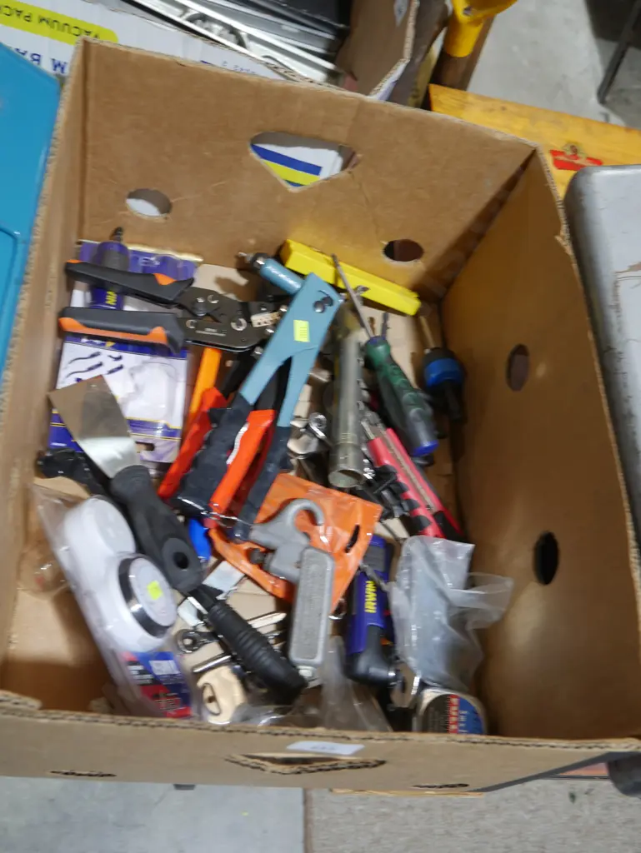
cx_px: 320
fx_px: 839
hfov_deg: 41.8
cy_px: 426
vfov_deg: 53.9
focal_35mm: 34
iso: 400
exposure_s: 1/60
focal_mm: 17
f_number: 4
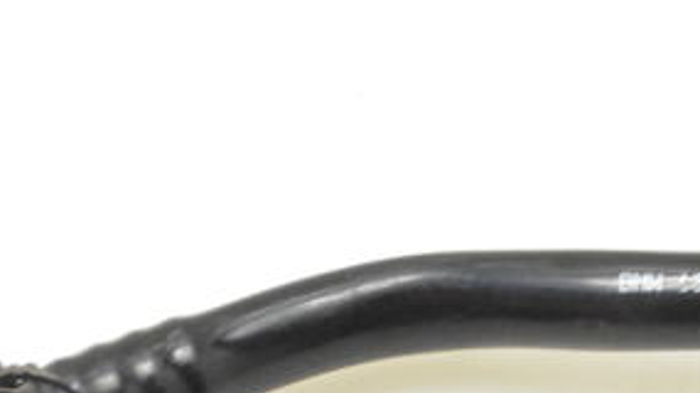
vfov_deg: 4.3
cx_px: 973
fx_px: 5232
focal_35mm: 282
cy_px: 378
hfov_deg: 7.5
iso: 2500
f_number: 7.1
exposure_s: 1/200
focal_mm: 50
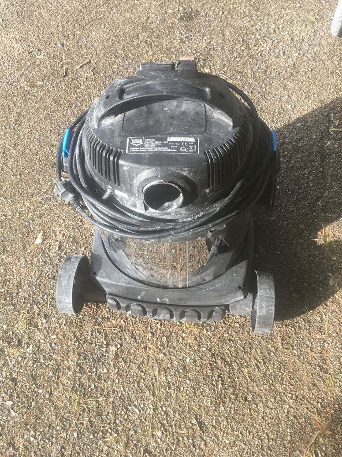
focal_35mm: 29
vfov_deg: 61.7
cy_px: 228
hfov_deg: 48.2
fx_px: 382
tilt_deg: -61.7
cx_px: 171
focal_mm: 4.15
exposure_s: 1/148
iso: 25
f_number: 2.2
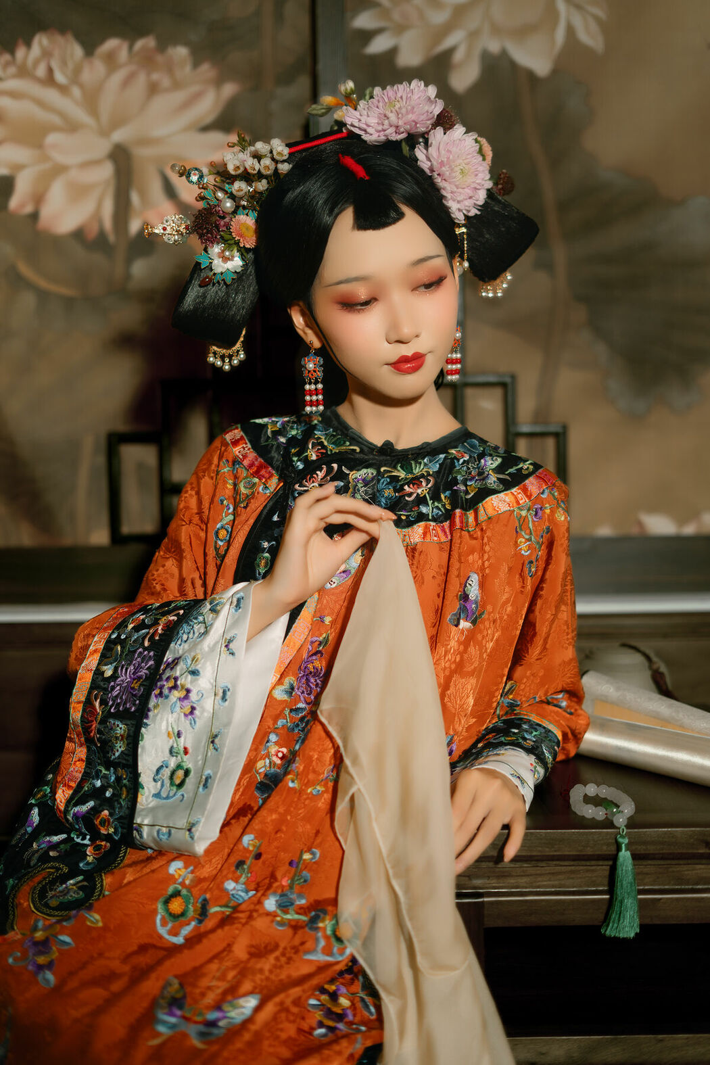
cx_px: 355
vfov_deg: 39.6
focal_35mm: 50
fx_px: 1479
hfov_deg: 27.0
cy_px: 532
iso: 100
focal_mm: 50
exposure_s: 1/160
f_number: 2
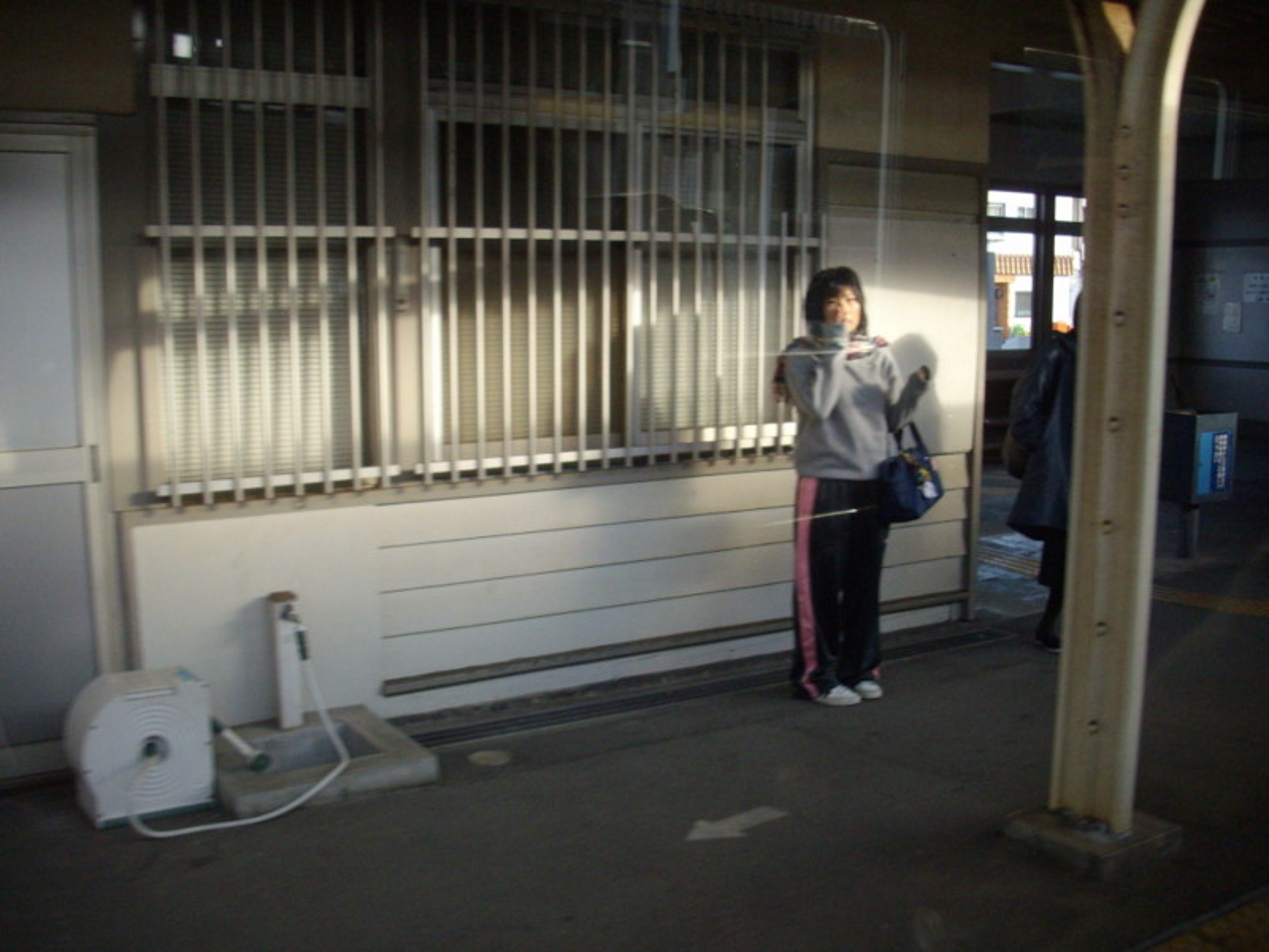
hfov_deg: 50.1
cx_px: 634
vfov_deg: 38.7
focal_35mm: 37
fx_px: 1356
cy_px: 476
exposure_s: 1/125
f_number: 2.8
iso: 154
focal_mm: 6.2
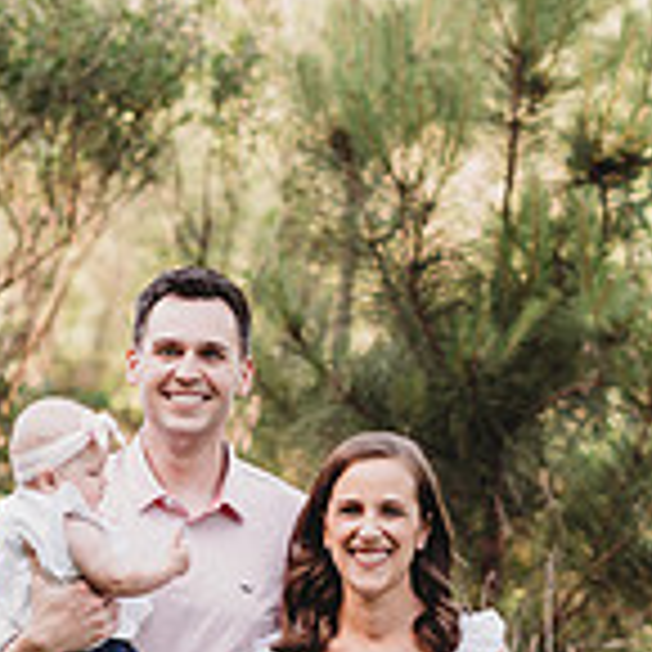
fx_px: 4773
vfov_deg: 7.7
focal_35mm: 224
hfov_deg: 7.8
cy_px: 823
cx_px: 324
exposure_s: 1/250
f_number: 2.2
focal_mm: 85
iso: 100
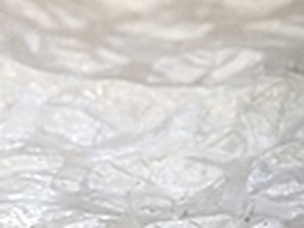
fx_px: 1238
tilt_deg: -28.3
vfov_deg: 10.5
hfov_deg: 13.0
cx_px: 491
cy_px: 131
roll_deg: -0.2
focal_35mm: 141
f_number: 2.2
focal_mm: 4.15
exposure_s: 1/30
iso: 40
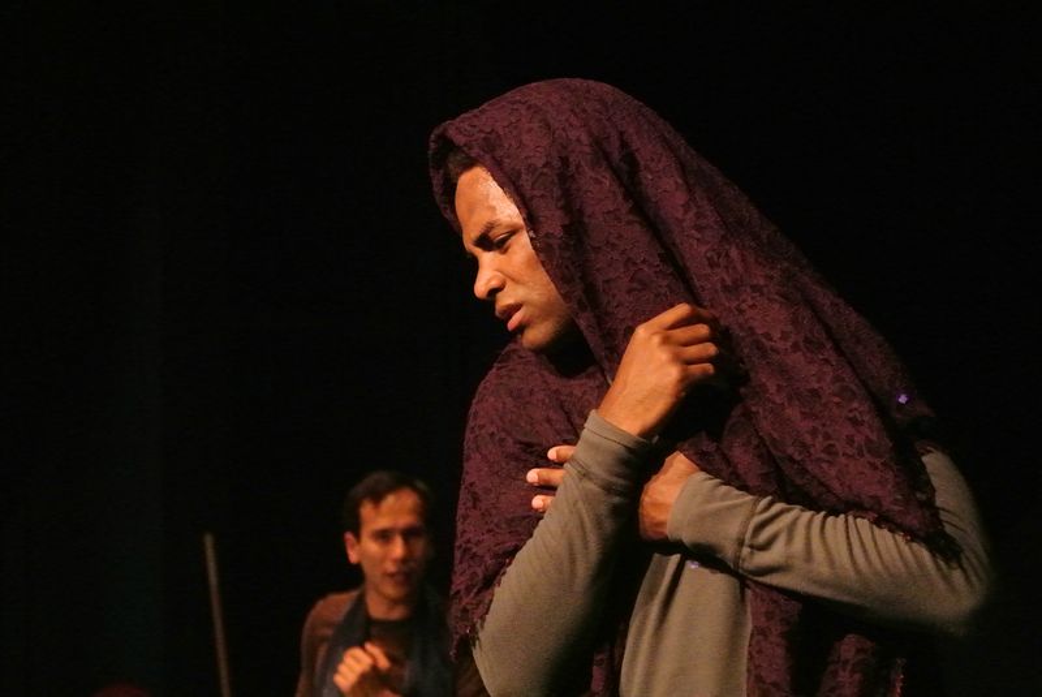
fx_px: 4809
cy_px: 348
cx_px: 521
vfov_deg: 8.3
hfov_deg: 12.4
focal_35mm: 166
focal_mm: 61.6
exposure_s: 1/80
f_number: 4.5
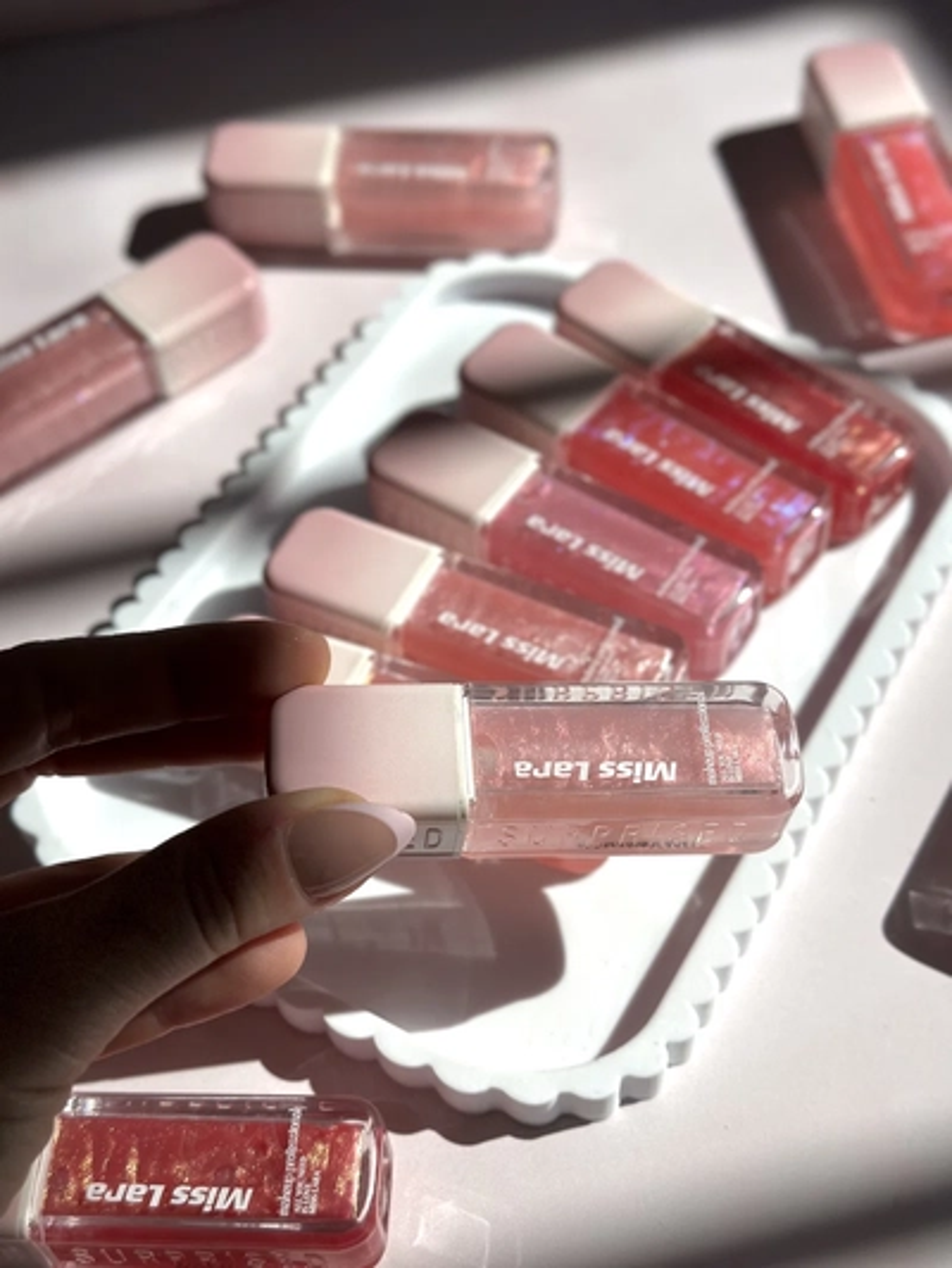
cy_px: 634
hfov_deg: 30.3
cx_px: 476
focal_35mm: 48
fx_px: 1759
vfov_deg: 39.6
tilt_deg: -52.1
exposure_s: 1/15873
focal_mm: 6.86
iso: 100
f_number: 1.78
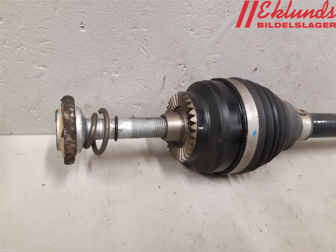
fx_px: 252
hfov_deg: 67.3
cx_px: 168
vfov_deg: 53.1
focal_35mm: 26
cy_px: 126
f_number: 1.7
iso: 250
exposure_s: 1/50
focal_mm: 3.93
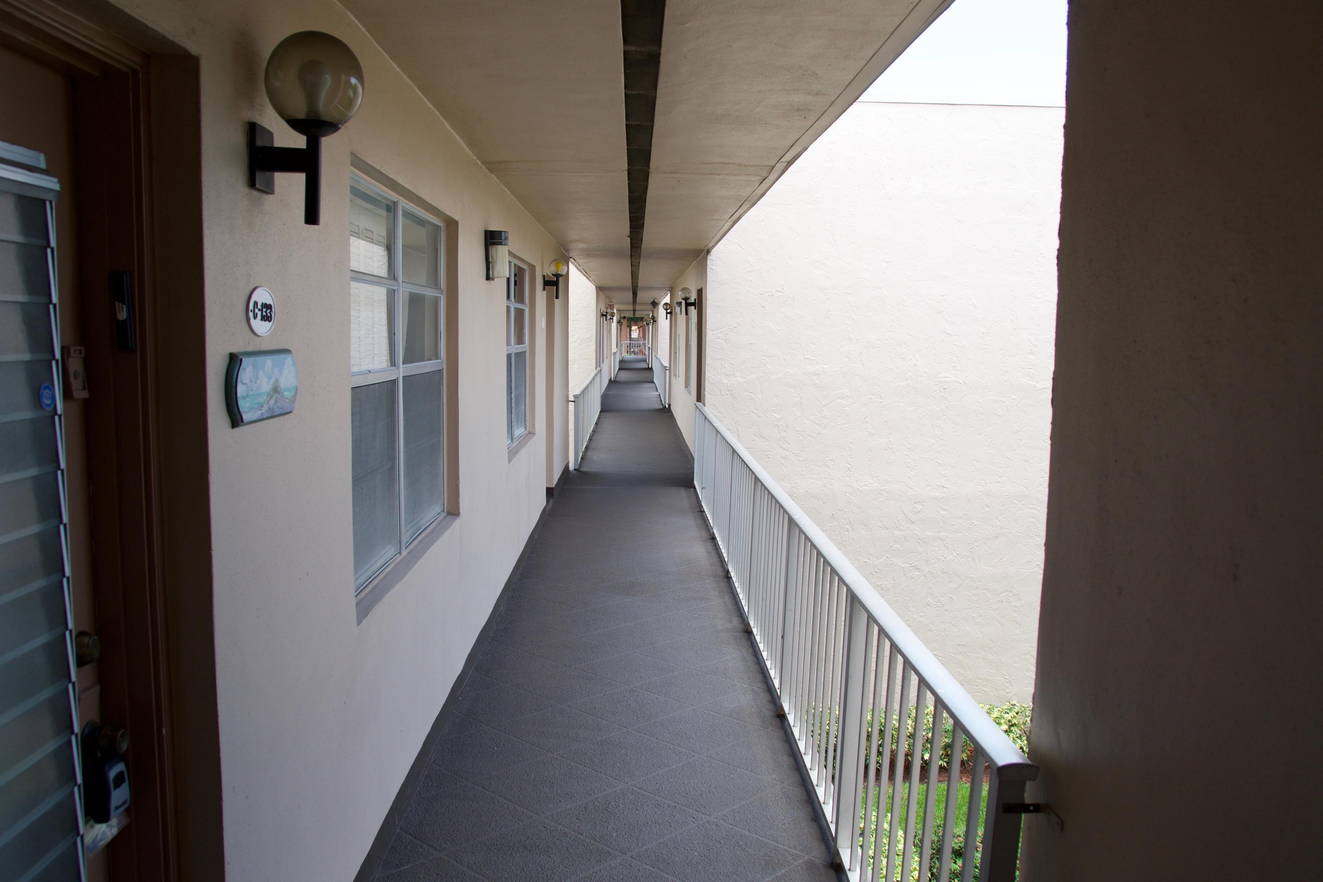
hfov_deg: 61.9
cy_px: 441
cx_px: 662
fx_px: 1102
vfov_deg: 43.6
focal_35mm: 30
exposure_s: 1/200
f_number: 5.6
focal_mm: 20
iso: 250
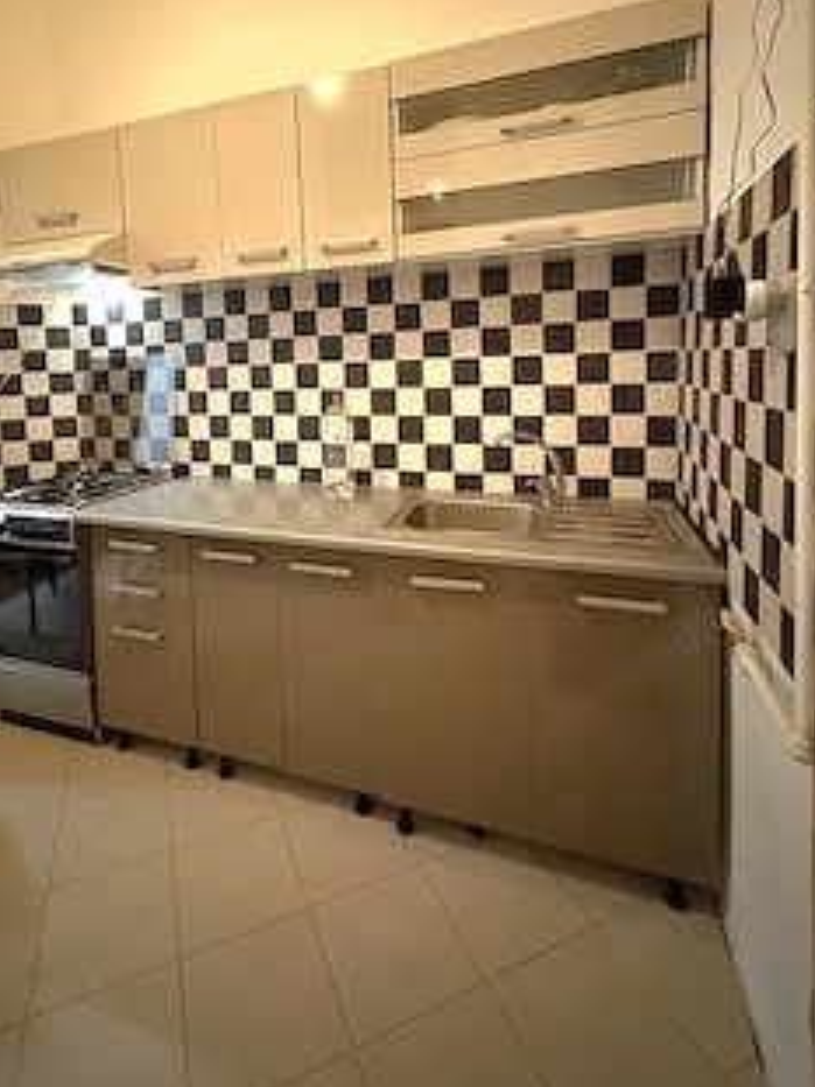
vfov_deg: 85.9
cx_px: 353
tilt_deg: -2.5
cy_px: 402
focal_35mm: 18
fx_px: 565
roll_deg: +1.7
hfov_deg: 71.2
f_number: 2.2
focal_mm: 2.22
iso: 800
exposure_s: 1/25
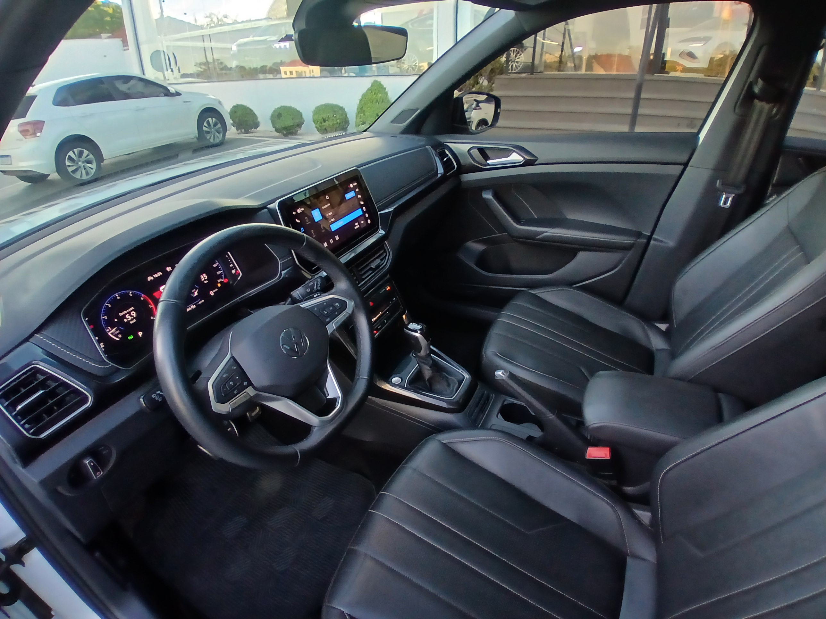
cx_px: 413
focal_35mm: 17
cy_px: 310
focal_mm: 1.4
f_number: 2.2
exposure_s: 1/40
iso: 100
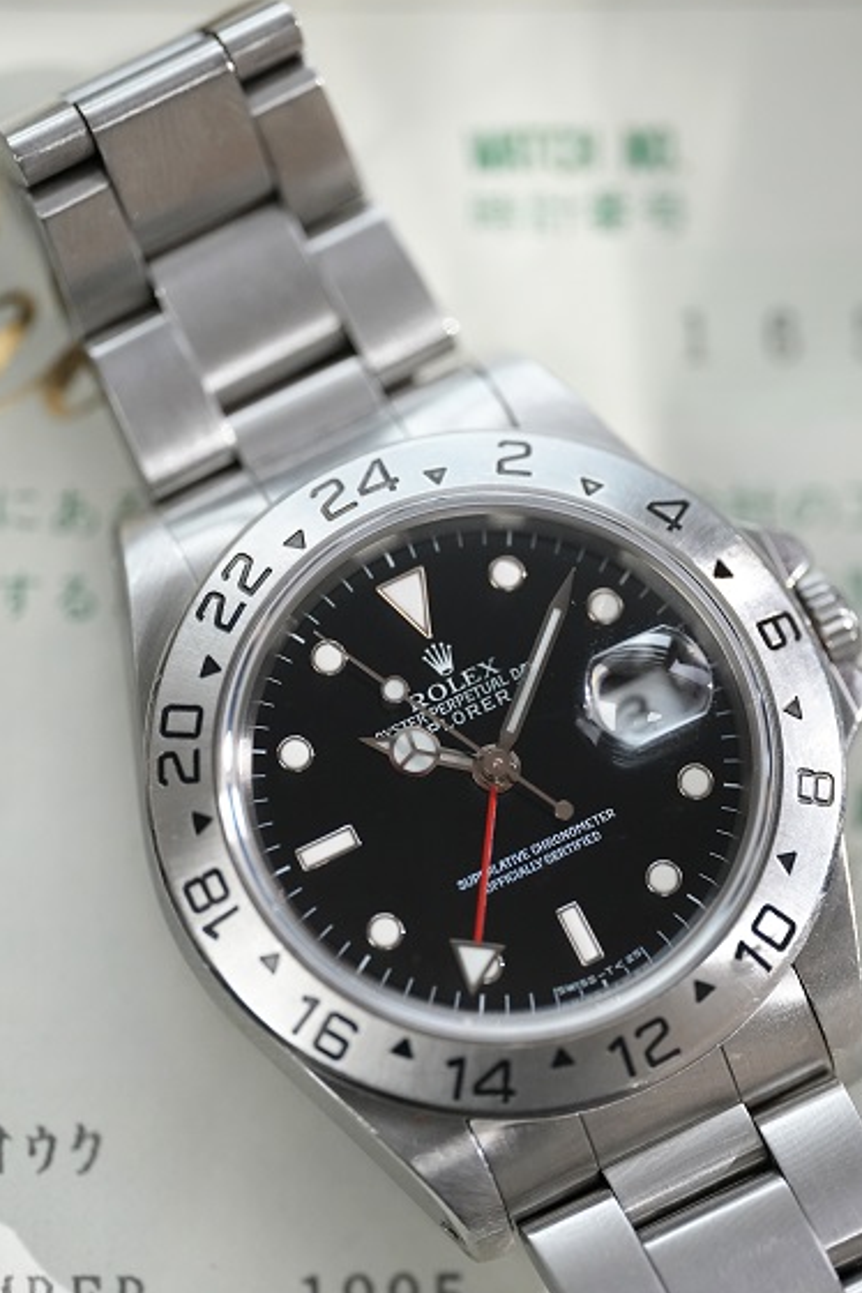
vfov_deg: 15.9
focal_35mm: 129
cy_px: 766
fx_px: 4633
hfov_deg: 10.6
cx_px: 490
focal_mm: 105
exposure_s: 1/250
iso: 4000
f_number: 2.8
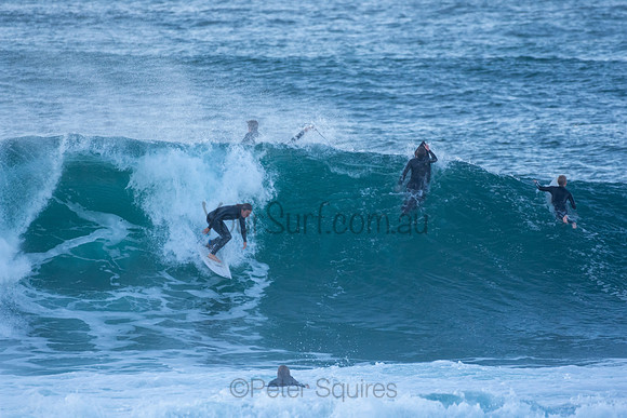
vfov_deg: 1.8
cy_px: 209
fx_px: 13065
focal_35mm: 750
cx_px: 314
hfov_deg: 2.7
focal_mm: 500
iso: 1000
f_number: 5.6
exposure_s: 1/1250
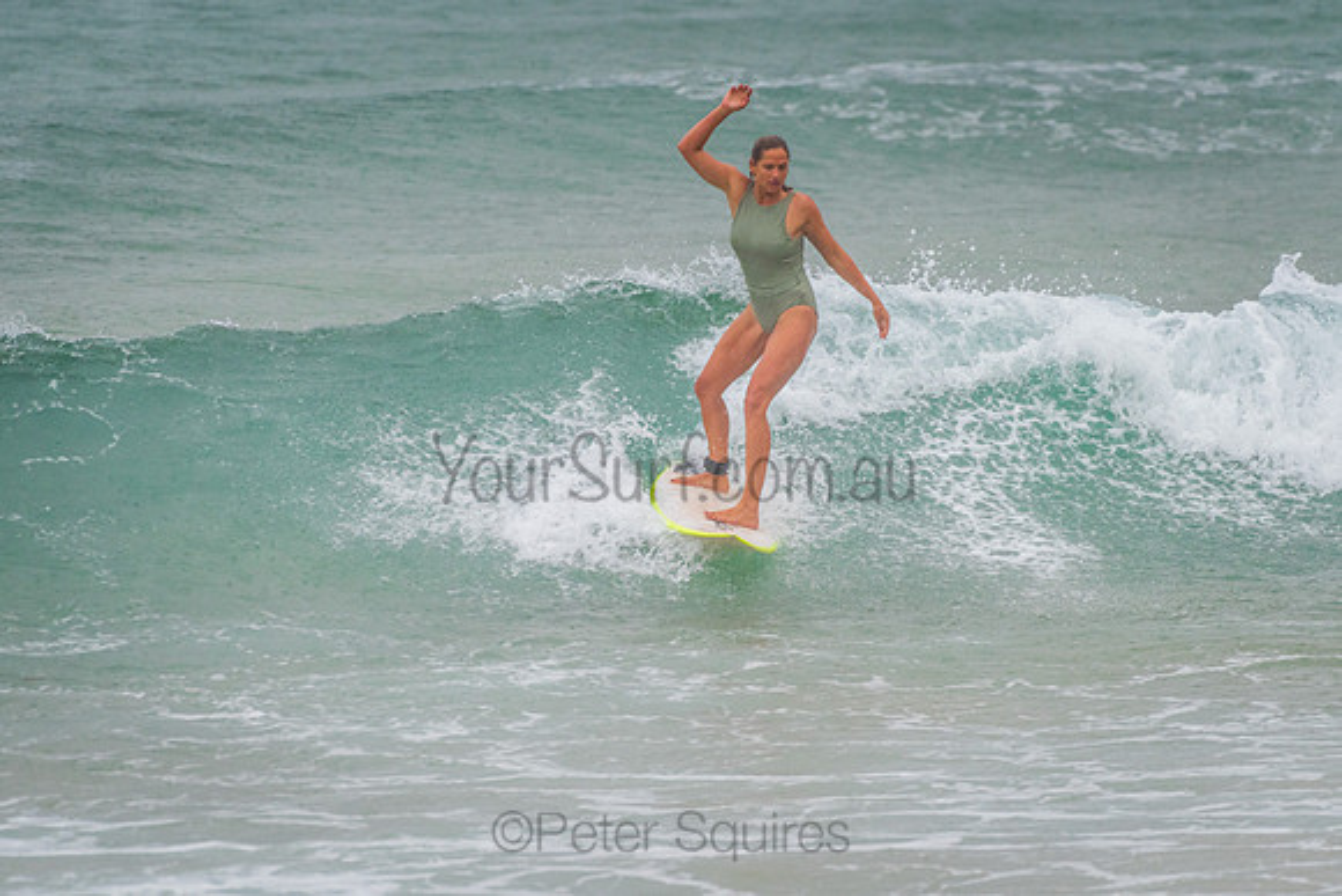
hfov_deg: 3.1
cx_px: 786
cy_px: 388
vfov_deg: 2.1
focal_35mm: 660
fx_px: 24593
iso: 450
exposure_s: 1/320
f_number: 5.6
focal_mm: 500
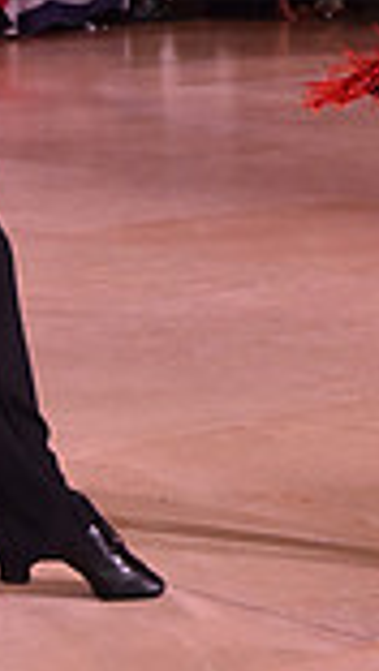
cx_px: 114
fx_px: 3334
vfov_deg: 11.3
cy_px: -142
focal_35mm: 187
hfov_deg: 6.5
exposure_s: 1/320
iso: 2500
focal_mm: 48
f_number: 6.3
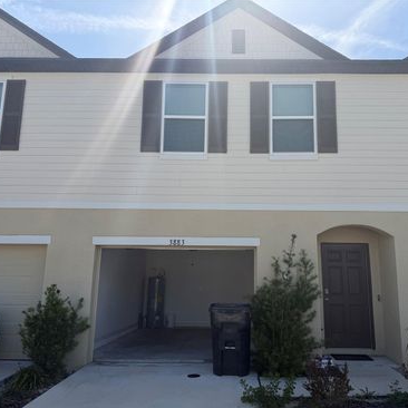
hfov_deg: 55.5
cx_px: 229
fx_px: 387
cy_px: 208
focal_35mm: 29
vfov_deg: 55.6
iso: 80
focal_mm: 6.76
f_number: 1.78
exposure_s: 1/4975
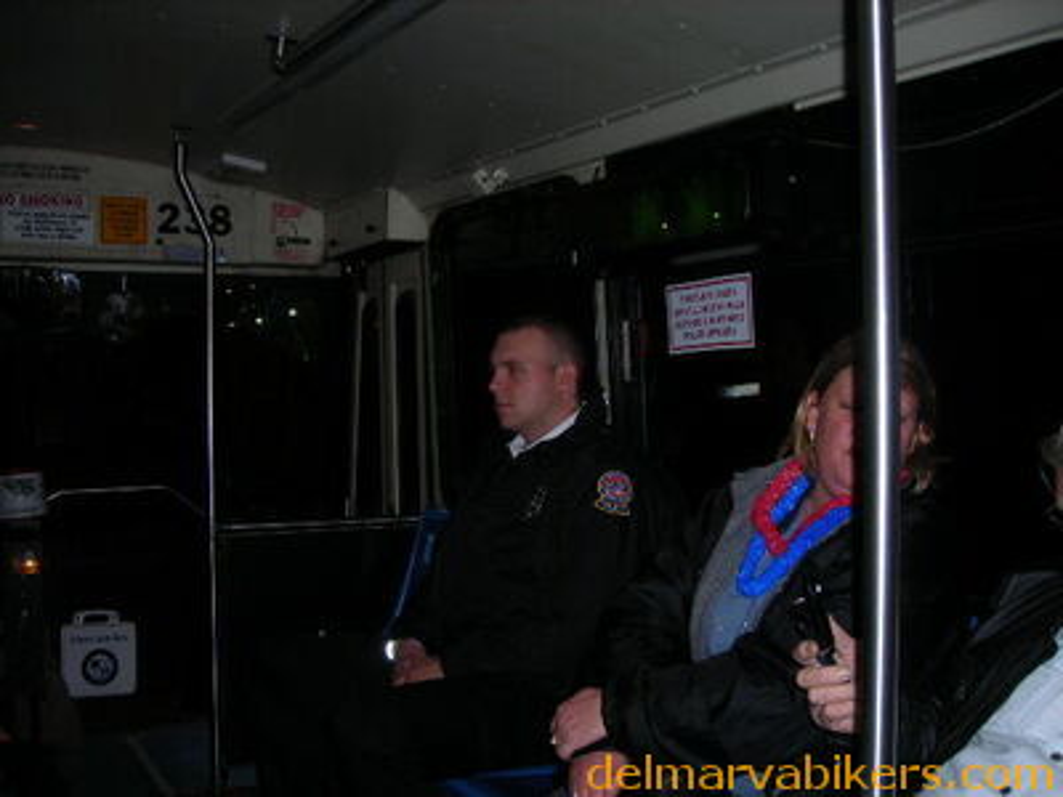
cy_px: 398
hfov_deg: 49.0
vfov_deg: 37.7
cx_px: 532
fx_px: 1167
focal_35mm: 38
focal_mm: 6.3
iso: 70
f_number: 3.2
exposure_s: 1/60.1
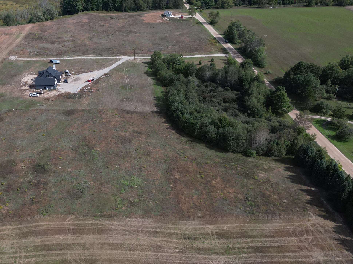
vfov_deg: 37.6
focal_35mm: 38
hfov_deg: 48.2
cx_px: 119
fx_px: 388
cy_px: 110
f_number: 1.7
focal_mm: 6.72
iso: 100
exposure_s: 1/160
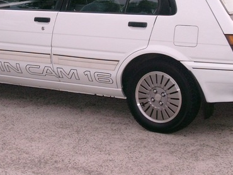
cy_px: 47
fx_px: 727
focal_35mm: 108
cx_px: 91
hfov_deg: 18.2
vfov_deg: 13.7
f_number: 3
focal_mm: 10.2
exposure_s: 1/640
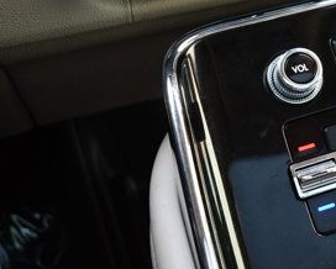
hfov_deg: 23.5
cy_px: 39
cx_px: 387
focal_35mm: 75
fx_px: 746
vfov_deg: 20.1
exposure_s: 1/200
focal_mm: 23
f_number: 3.8
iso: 800
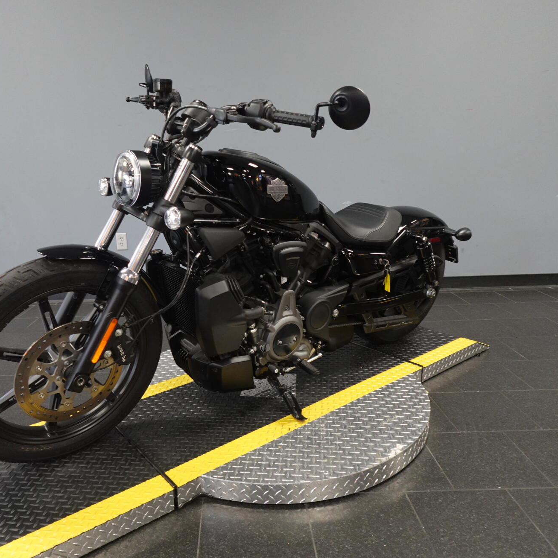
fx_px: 474
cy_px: 277
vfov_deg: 60.9
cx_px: 238
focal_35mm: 26
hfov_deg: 60.7
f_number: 2
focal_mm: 7.6
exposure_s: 1/100
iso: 800
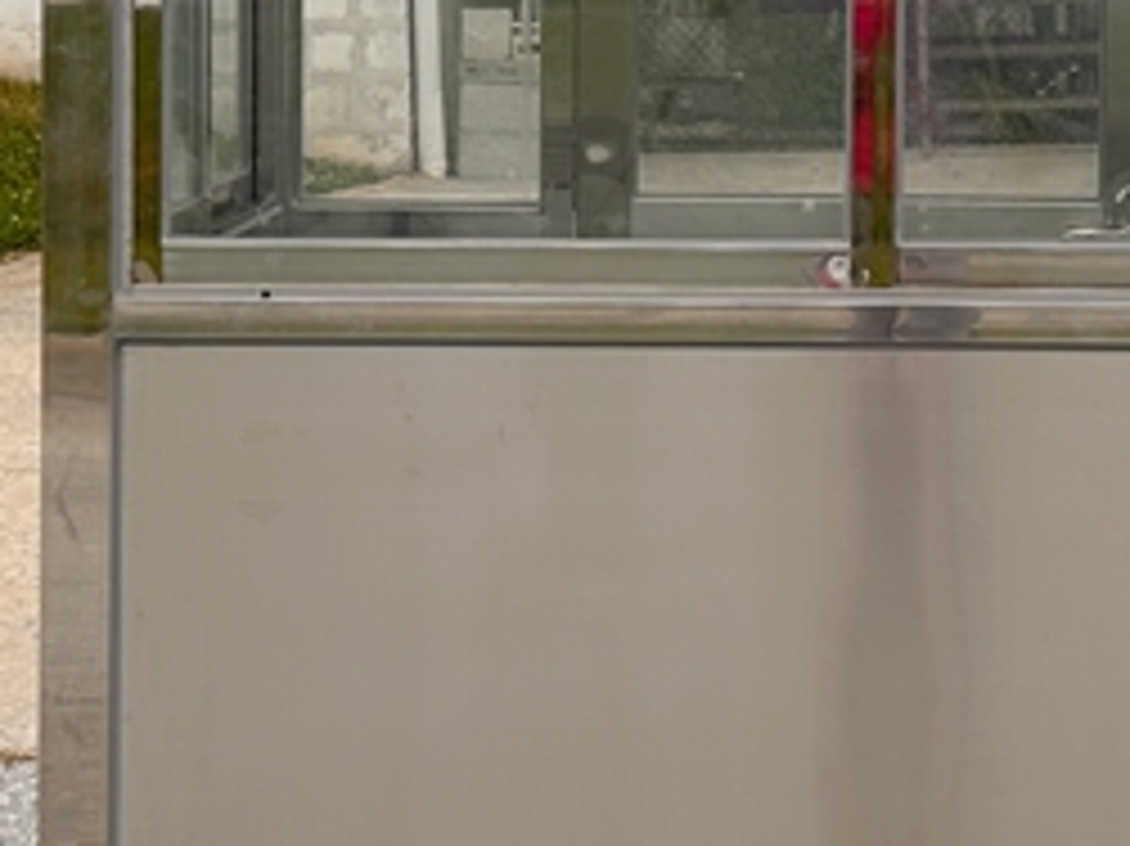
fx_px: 3198
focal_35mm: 98
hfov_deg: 19.9
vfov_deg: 14.9
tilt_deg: -4.4
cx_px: 855
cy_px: 27
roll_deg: +0.7
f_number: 1.78
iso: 80
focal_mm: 6.86
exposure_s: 1/4184
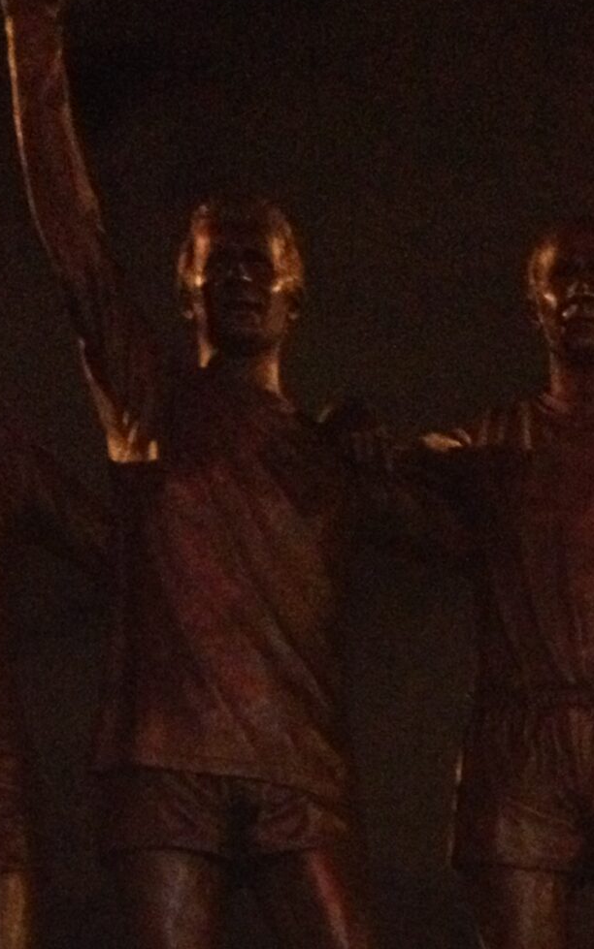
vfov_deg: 20.2
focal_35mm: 97
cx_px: 380
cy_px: 1104
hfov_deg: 13.5
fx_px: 2512
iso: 800
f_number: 2.4
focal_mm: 4.28
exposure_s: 1/17
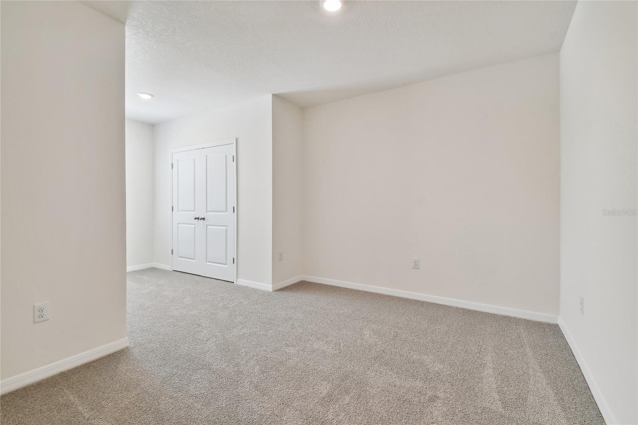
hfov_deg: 100.4
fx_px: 266
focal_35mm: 15
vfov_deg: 77.3
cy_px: 212
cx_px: 319
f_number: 7.1
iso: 100
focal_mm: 10
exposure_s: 1/6
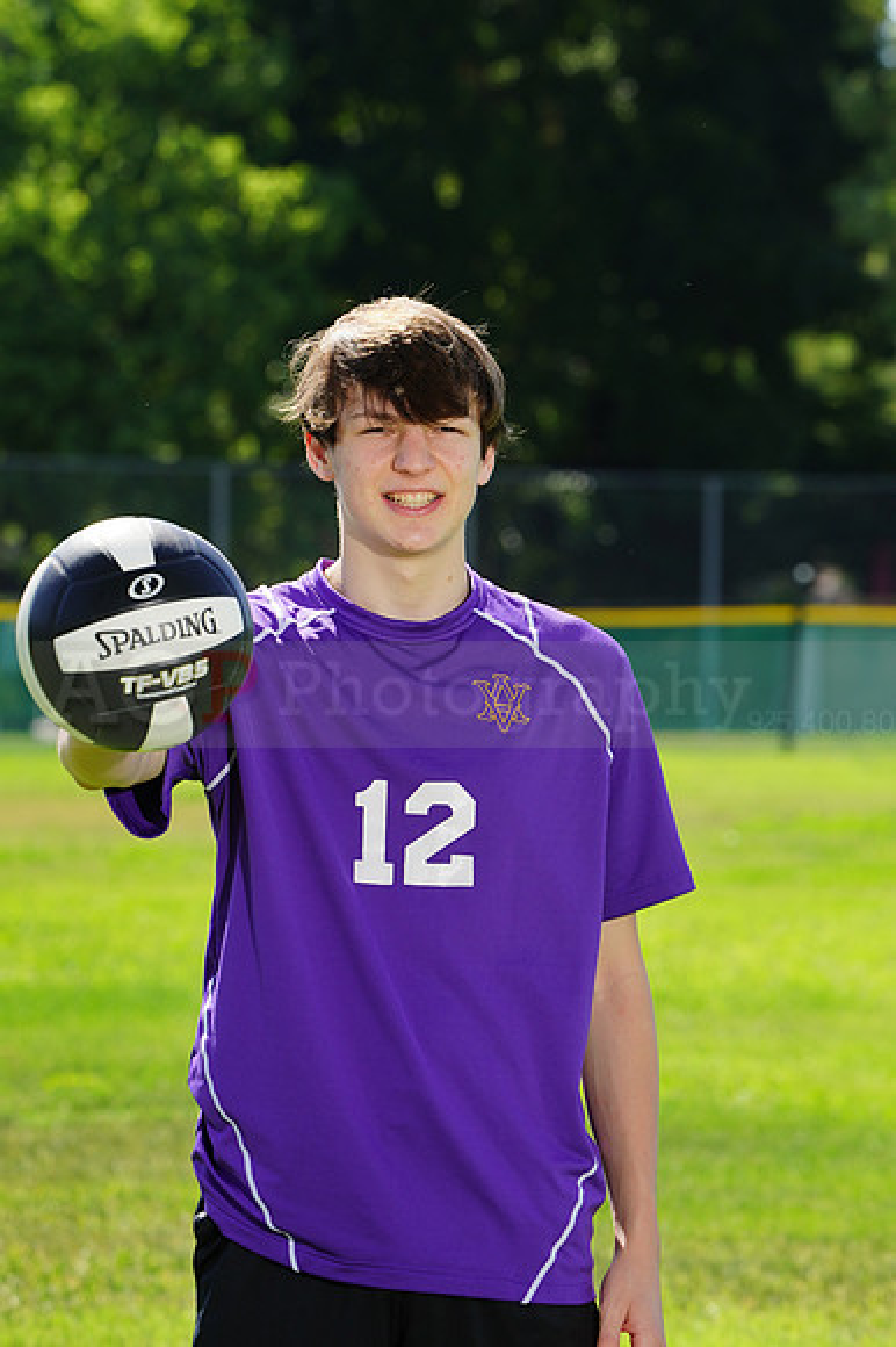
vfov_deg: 8.0
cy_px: 674
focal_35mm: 256
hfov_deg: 5.4
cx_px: 448
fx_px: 9568
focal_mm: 256
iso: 200
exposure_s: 1/200
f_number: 11
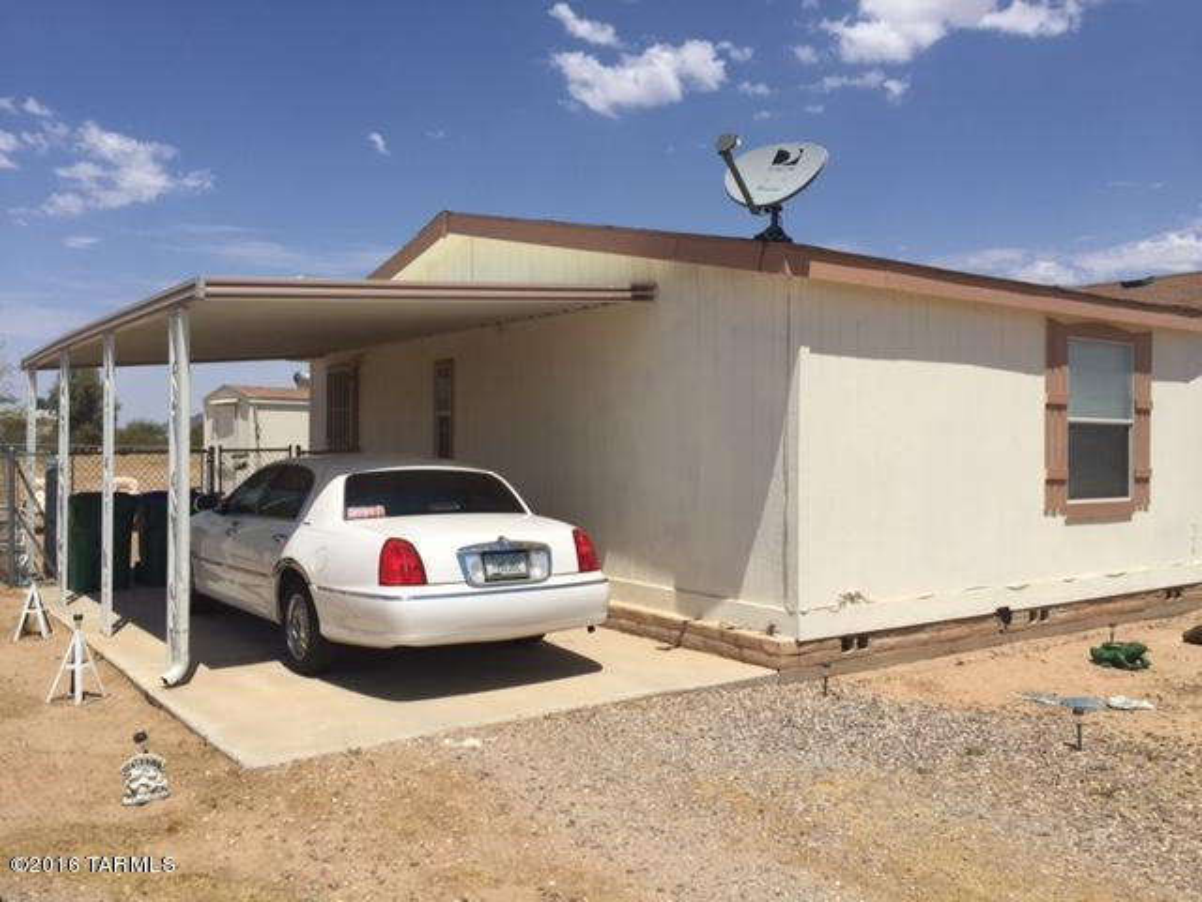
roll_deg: -0.5
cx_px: 601
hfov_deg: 61.7
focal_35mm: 29
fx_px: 1007
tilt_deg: -0.4
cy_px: 451
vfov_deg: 48.2
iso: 32
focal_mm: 4.15
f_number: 2.2
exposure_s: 1/3968
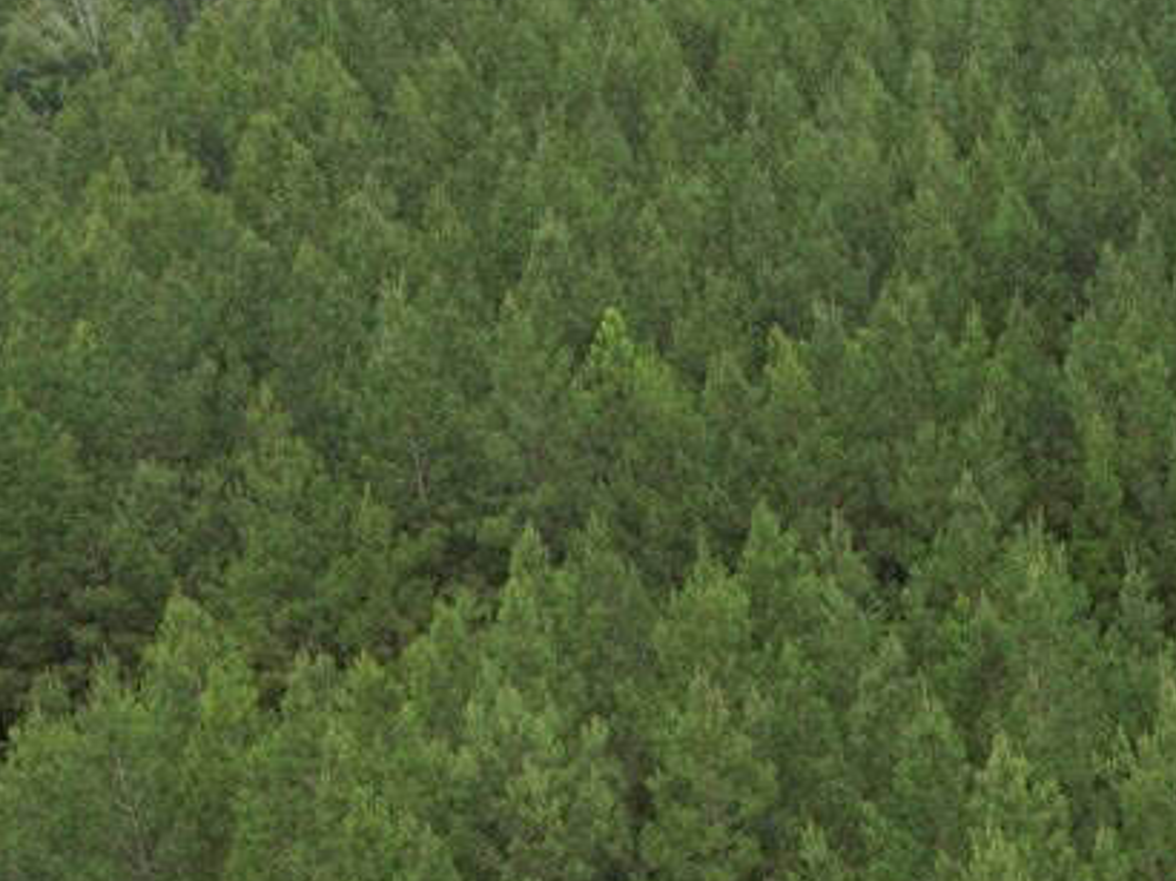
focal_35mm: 80
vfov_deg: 18.4
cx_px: 1562
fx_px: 2716
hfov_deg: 21.8
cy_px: 574
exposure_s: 1/1250
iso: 140
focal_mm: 6.7
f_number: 1.7
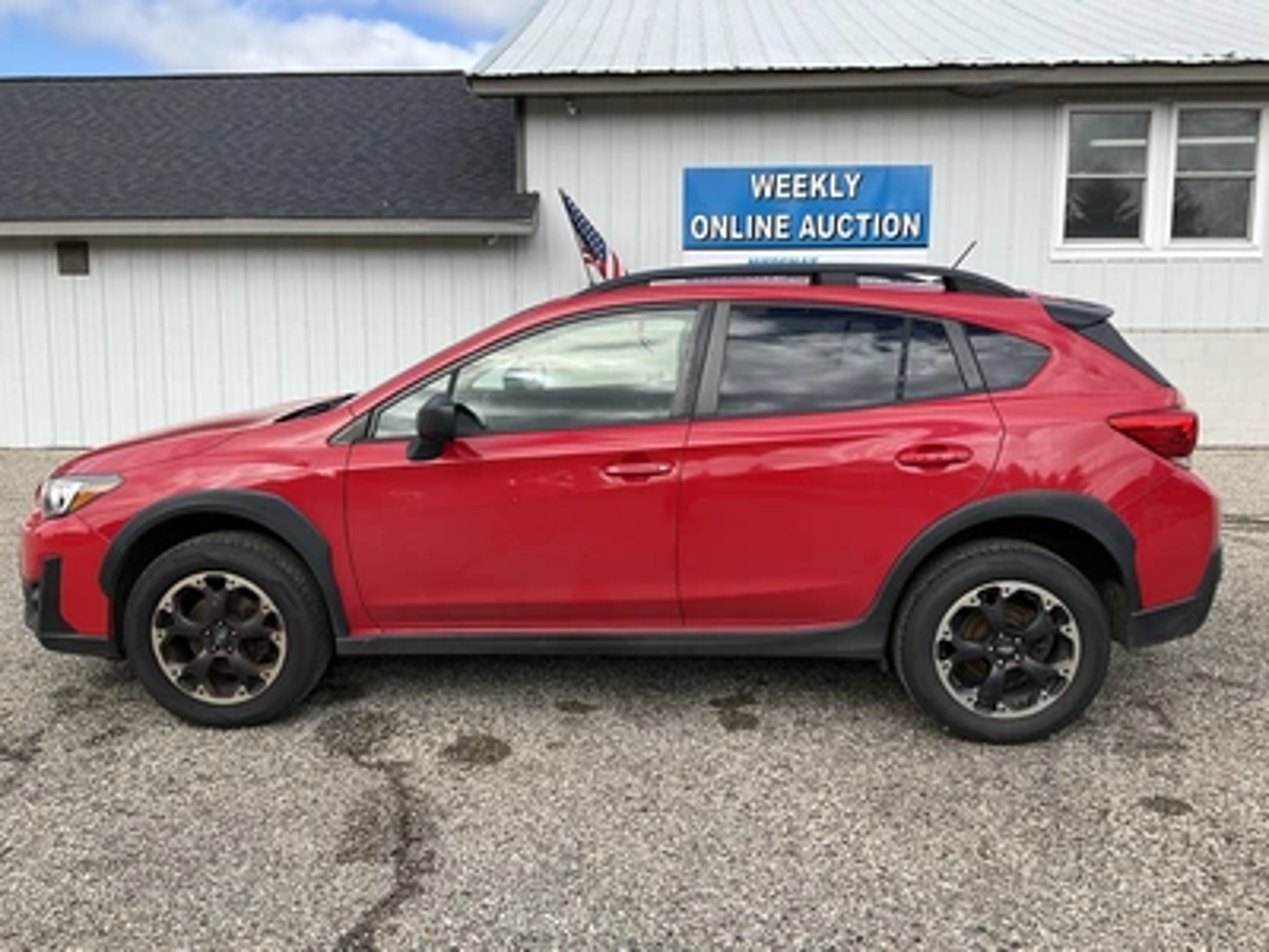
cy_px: 476
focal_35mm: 29
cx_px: 634
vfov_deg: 48.2
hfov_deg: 61.7
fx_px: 1063
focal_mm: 3
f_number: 1.8
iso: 25
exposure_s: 1/1076
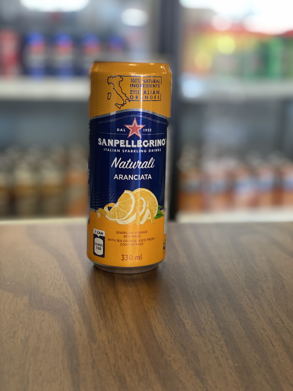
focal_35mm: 52
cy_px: 196
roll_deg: -2.0
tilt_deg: -13.2
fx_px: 587
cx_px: 146
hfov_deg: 28.0
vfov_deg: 36.8
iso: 160
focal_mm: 6
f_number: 2
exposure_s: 1/40
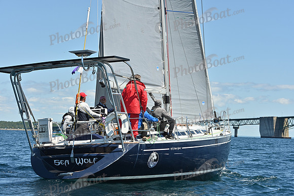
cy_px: 98
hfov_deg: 20.8
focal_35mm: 98
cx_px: 147
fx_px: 800
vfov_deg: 14.0
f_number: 8
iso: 320
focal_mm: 98
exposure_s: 1/1000
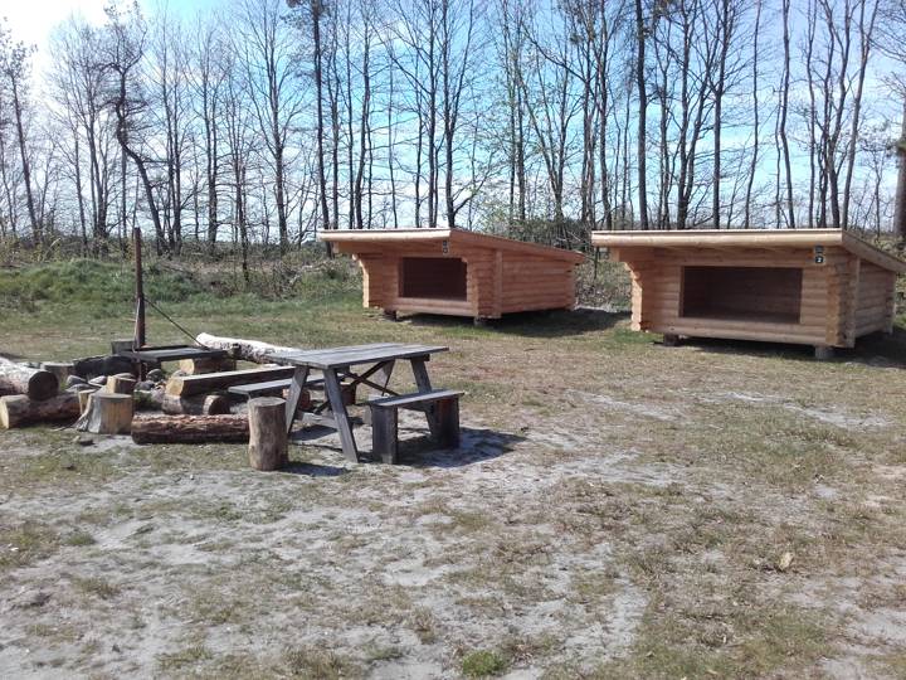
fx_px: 811
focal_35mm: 31
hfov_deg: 58.4
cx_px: 453
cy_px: 340
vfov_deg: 45.4
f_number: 2.2
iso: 50
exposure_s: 1/649
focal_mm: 3.31
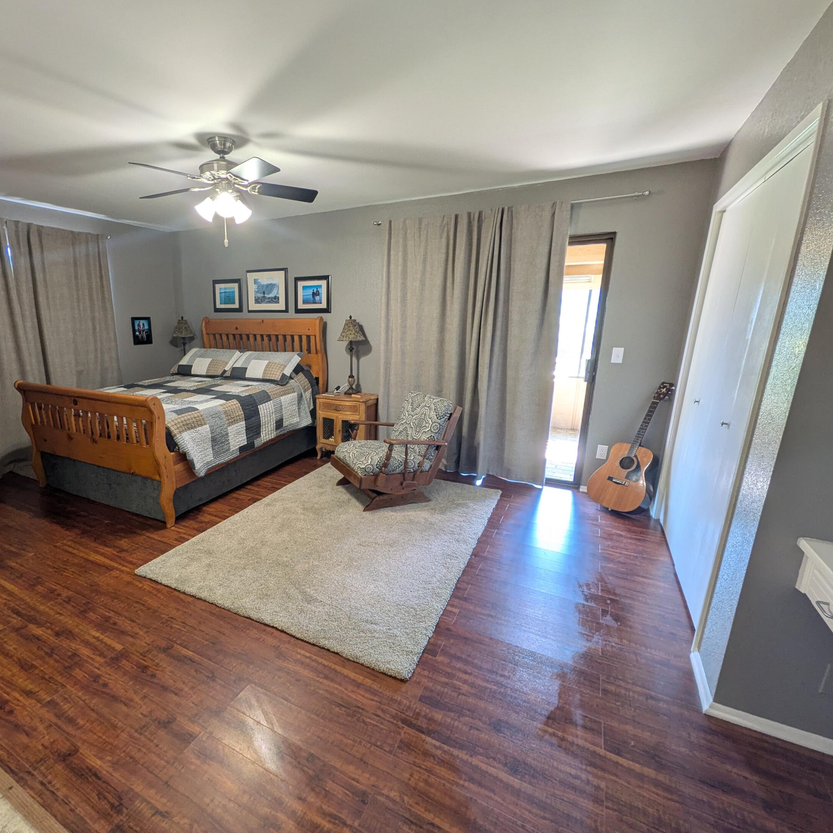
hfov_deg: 82.8
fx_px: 463
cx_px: 329
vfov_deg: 84.0
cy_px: 427
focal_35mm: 17
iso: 73
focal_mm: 1.85
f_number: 2.2
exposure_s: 1/23.8
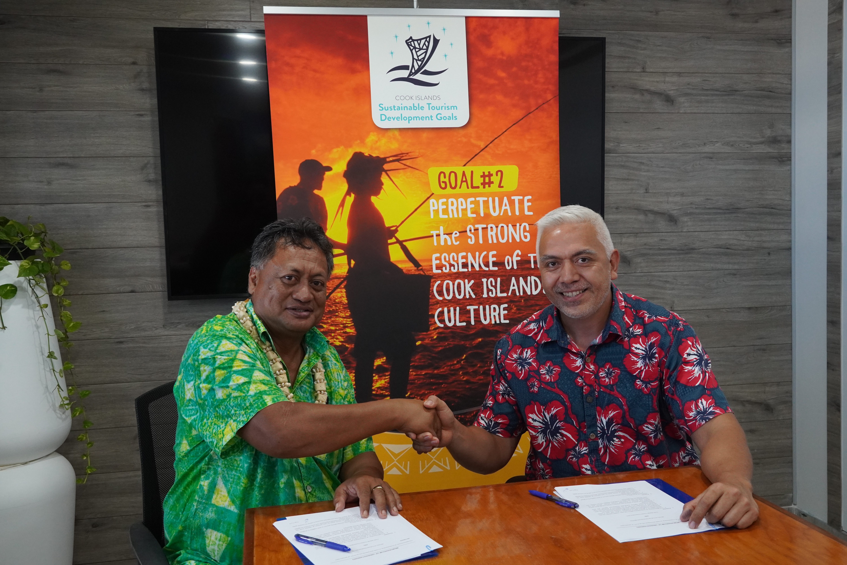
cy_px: 282
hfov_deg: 55.1
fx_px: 812
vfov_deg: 38.4
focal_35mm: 34
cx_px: 424
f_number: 5.6
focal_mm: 23
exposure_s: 1/200
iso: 1600
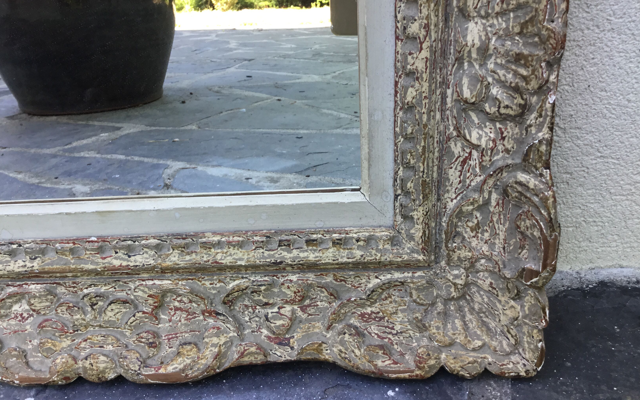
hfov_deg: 58.1
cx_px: 320
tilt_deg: -31.0
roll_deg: +2.8
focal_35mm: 33
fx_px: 576
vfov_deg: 38.3
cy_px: 187
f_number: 2.4
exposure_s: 1/100
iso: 40
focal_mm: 3.3
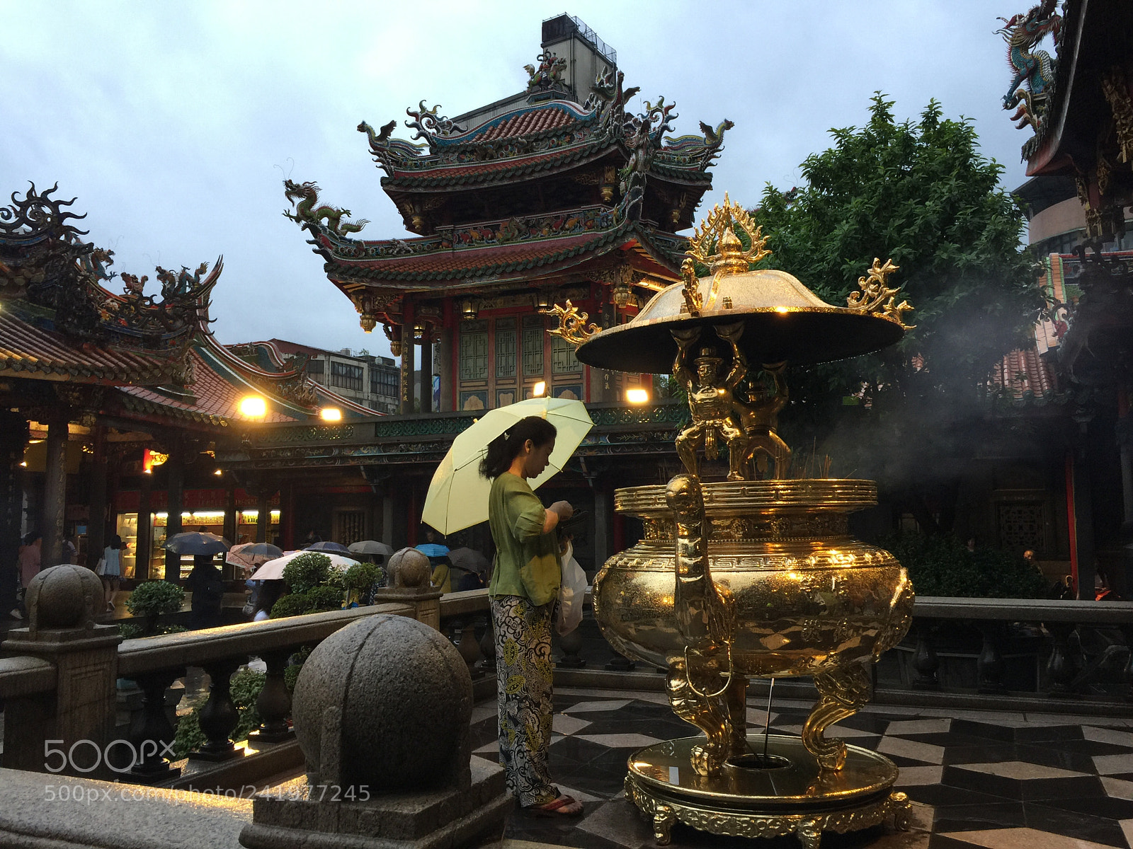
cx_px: 566
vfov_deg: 48.2
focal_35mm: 29
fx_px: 949
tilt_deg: +7.1
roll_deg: -1.5
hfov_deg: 61.7
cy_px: 424
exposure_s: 1/15
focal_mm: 4.15
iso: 32
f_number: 2.2
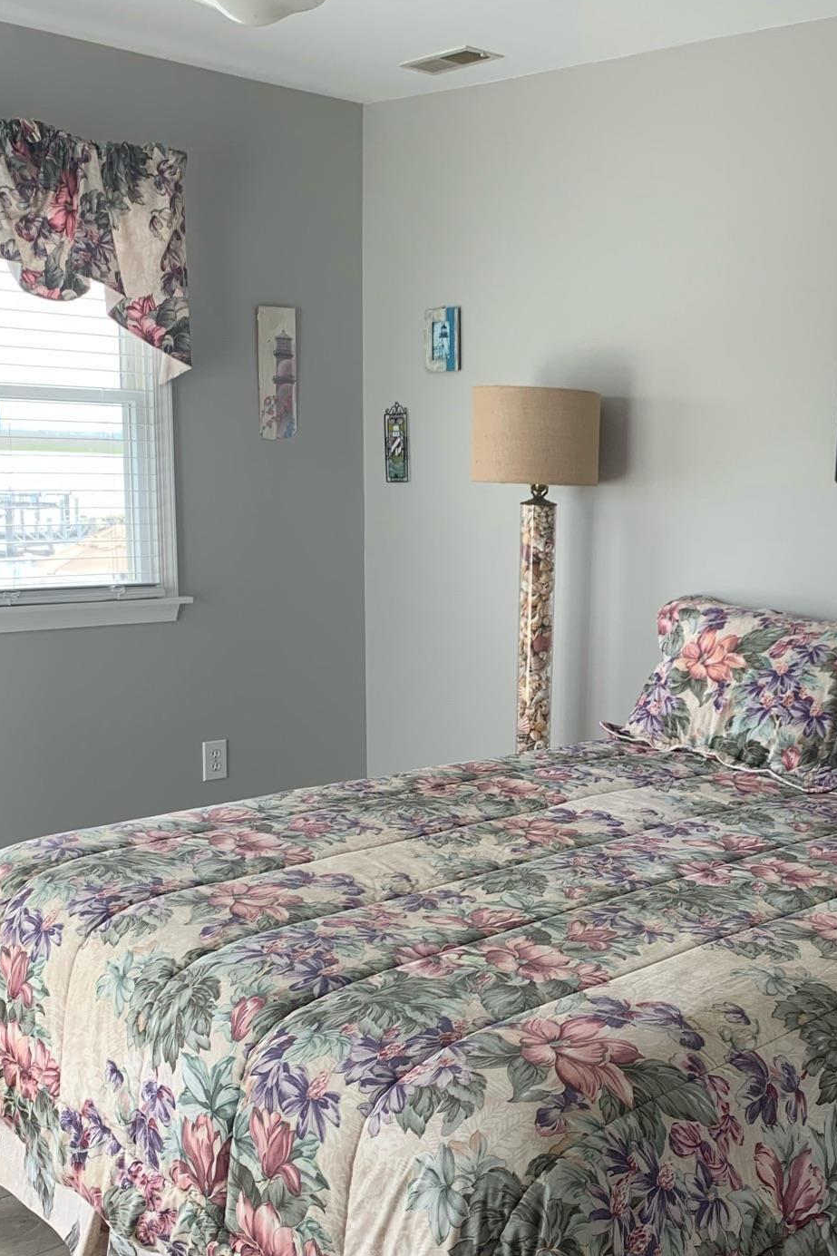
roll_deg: -3.4
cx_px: 607
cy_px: 735
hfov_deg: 32.9
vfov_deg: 48.3
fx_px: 1395
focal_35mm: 40
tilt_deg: -11.0
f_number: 1.8
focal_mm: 4.25
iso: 40
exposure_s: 1/121
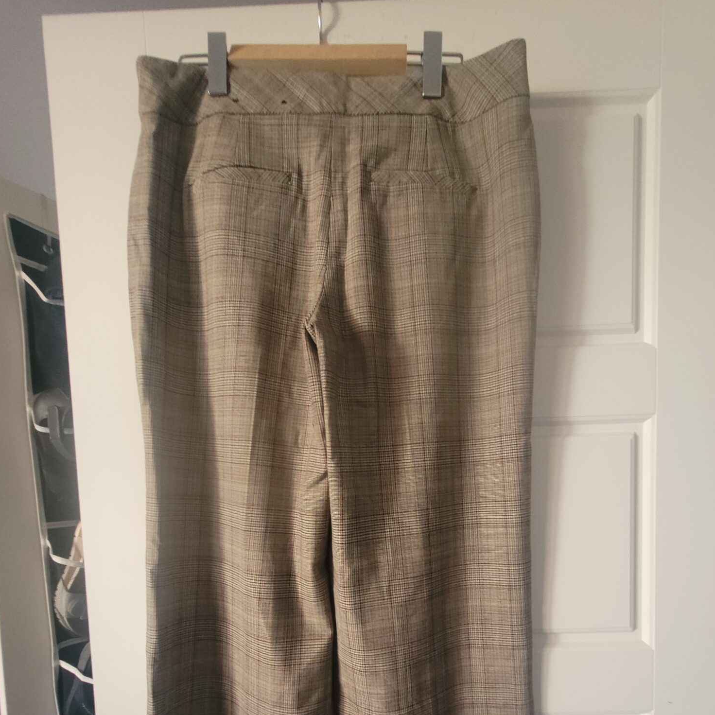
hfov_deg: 87.4
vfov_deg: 83.4
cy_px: 495
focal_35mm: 16
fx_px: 374
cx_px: 371
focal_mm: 1.74
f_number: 2.2
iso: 400
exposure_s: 1/30
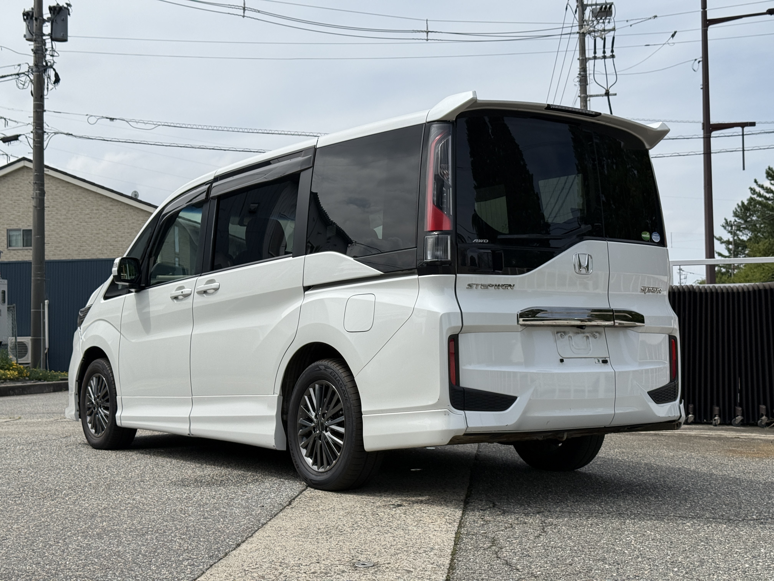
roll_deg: +1.6
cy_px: 290
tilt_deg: +2.6
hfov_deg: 39.7
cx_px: 387
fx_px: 1073
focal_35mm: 48
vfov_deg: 30.3
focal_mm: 6.76
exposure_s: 1/7874
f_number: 1.78
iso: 64
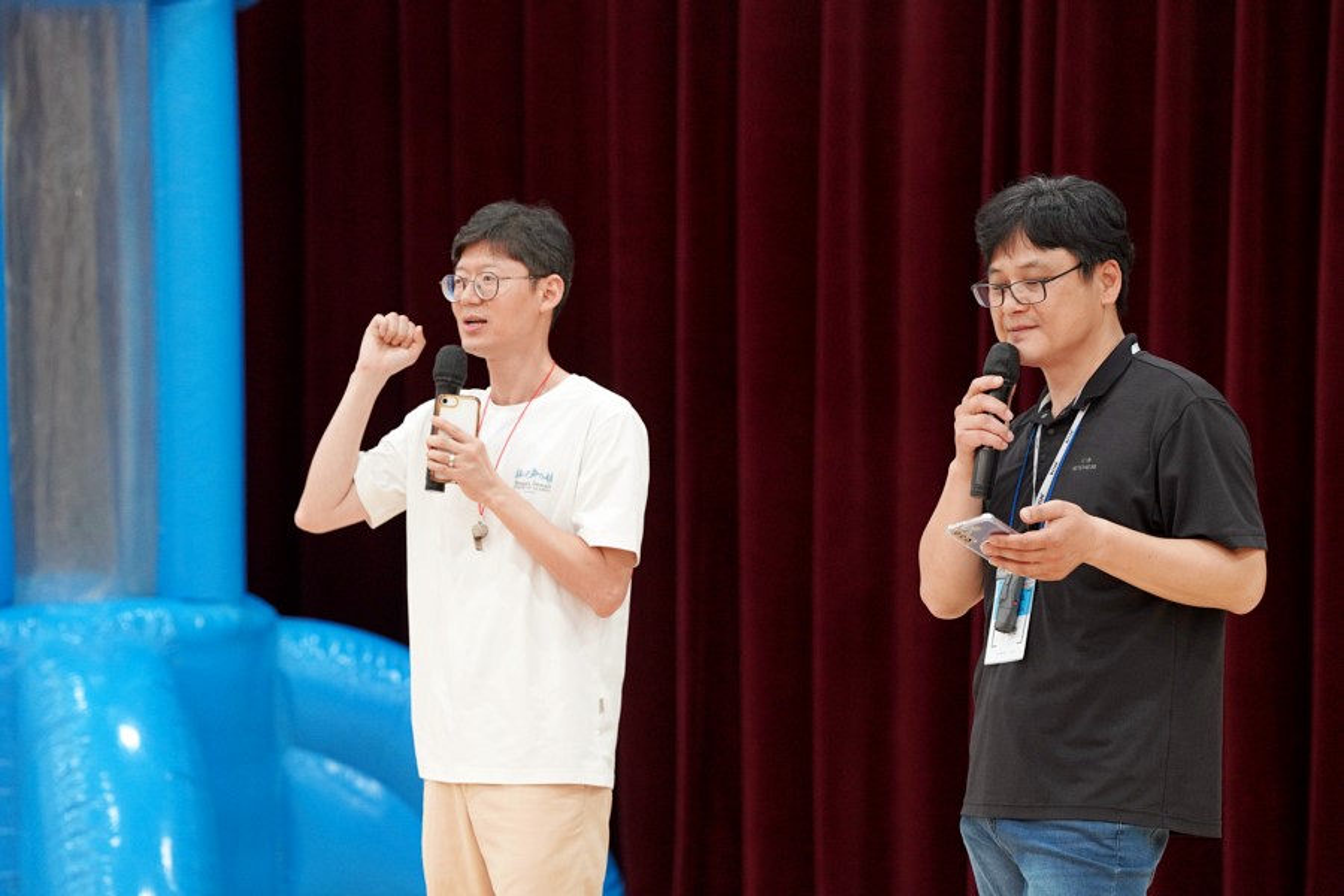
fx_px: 5786
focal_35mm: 155
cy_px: 448
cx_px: 672
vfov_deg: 8.9
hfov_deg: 13.2
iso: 2500
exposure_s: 1/160
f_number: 4
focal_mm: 155
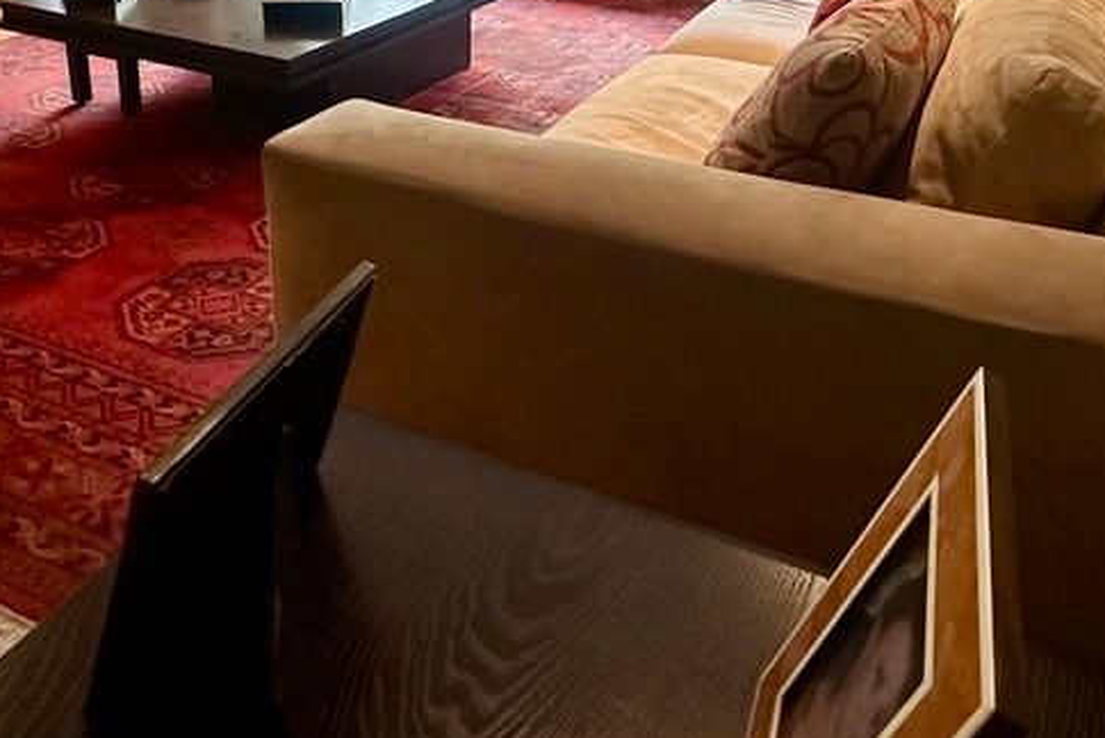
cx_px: 538
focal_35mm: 36
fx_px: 1106
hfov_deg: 53.1
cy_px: 62
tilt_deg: -18.2
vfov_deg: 34.7
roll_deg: -1.7
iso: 320
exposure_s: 1/60
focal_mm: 2.22
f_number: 2.2
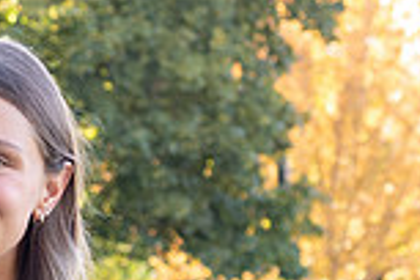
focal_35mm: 310
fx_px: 3616
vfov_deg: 4.4
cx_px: -340
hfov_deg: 6.5
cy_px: 322
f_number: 4
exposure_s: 1/125
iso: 400
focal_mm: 52
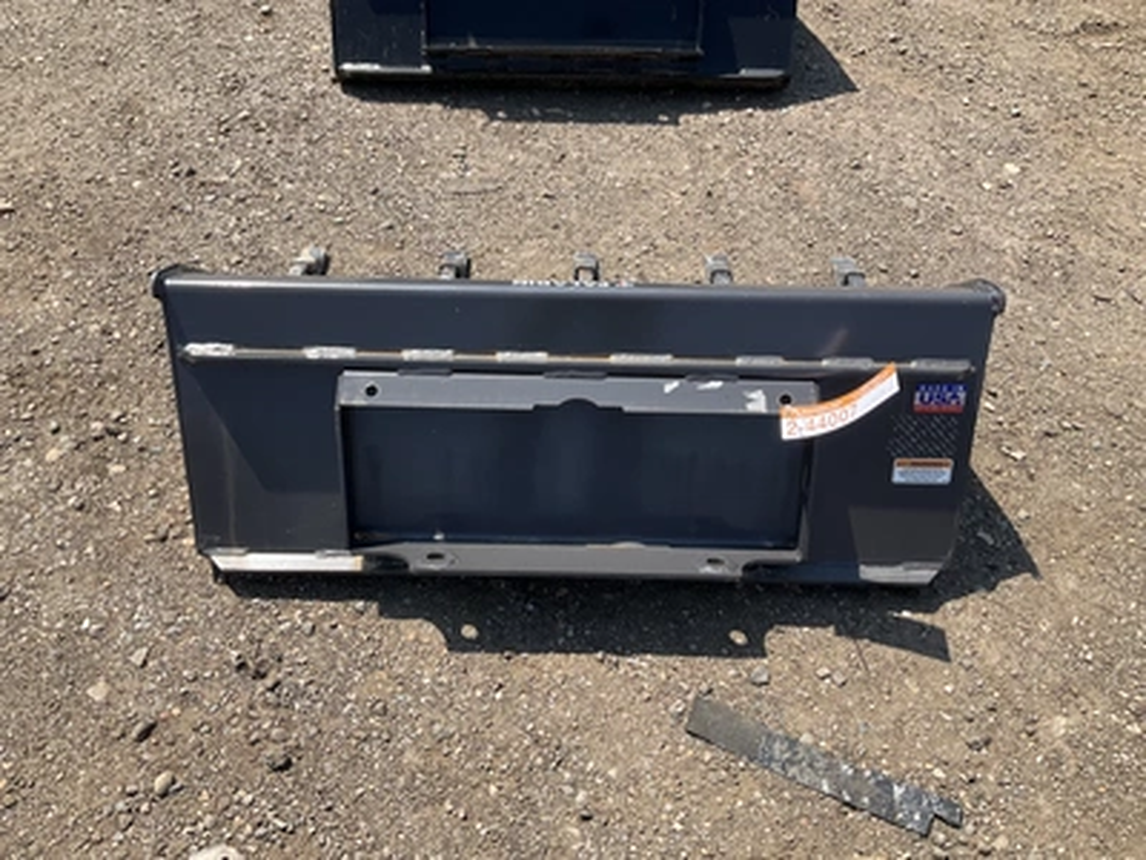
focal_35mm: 29
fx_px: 960
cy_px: 430
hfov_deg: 61.7
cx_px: 573
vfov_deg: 48.2
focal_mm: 3
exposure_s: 1/978
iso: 25
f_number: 1.8
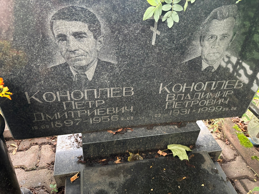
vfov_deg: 53.1
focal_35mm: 26
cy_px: 97
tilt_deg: -36.7
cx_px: 130
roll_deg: -5.0
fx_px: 195
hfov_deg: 67.3
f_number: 1.6
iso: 500
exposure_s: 1/46
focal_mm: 5.96
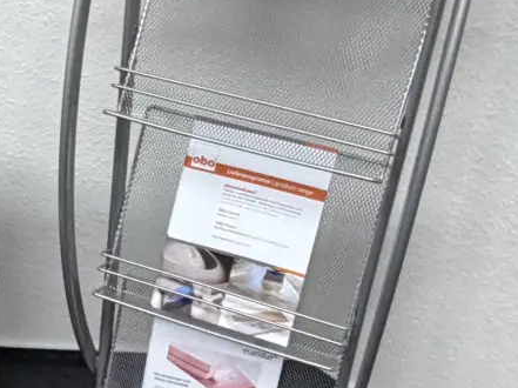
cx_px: 127
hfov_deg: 31.1
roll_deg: +1.5
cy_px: 220
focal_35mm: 61
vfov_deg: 24.0
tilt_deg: -35.7
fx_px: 912
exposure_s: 1/100
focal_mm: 2.22
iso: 250
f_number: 2.2
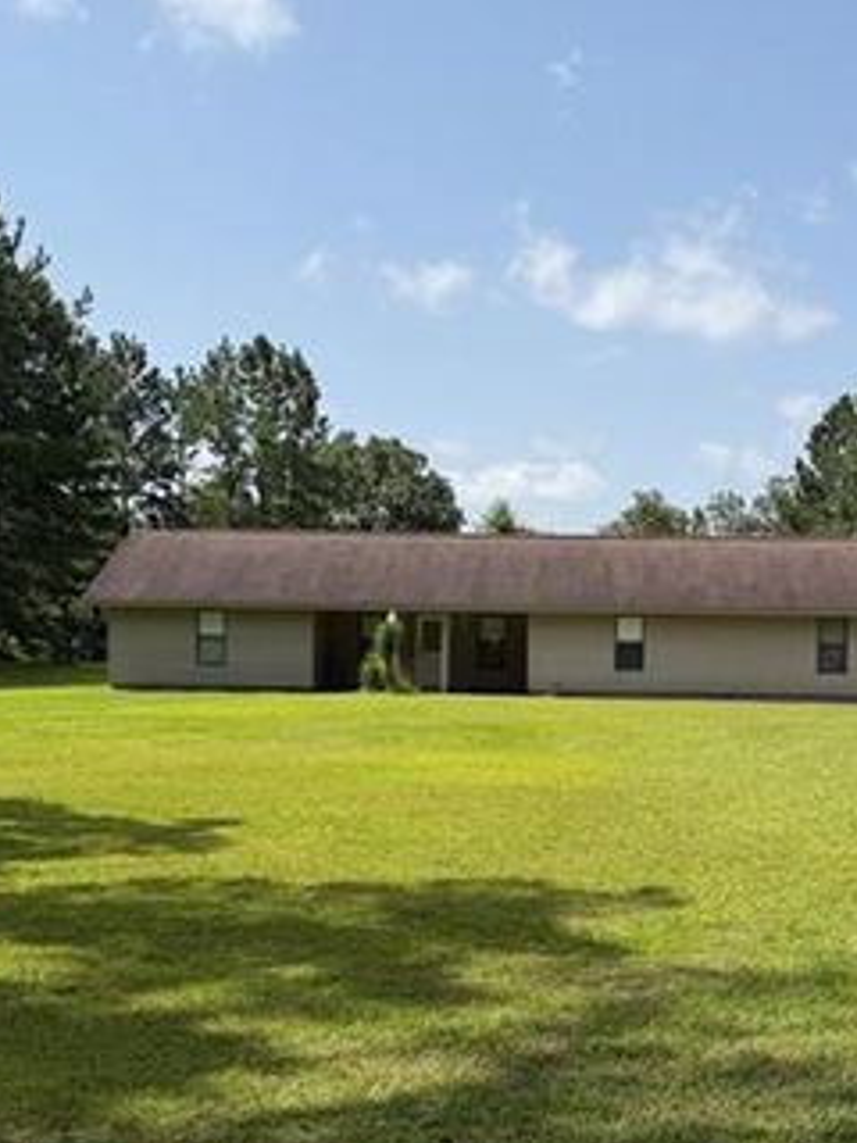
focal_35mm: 50
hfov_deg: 28.9
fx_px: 1650
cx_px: 564
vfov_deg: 37.9
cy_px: 730
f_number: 1.78
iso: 80
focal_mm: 6.76
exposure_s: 1/4975
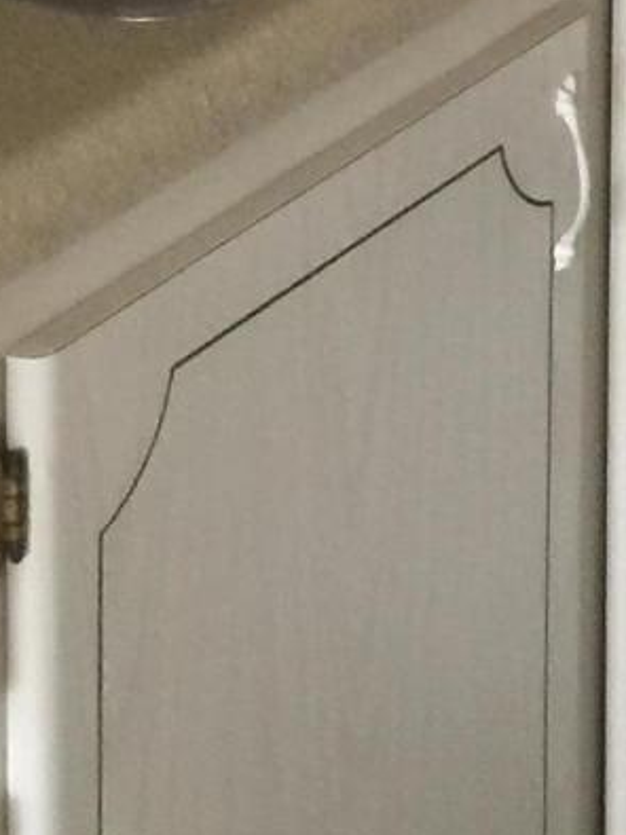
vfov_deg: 12.2
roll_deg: -2.3
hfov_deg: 10.0
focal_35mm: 147
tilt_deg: -11.3
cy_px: -744
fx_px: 3546
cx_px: 624
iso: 64
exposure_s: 1/4
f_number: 2.2
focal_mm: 4.15
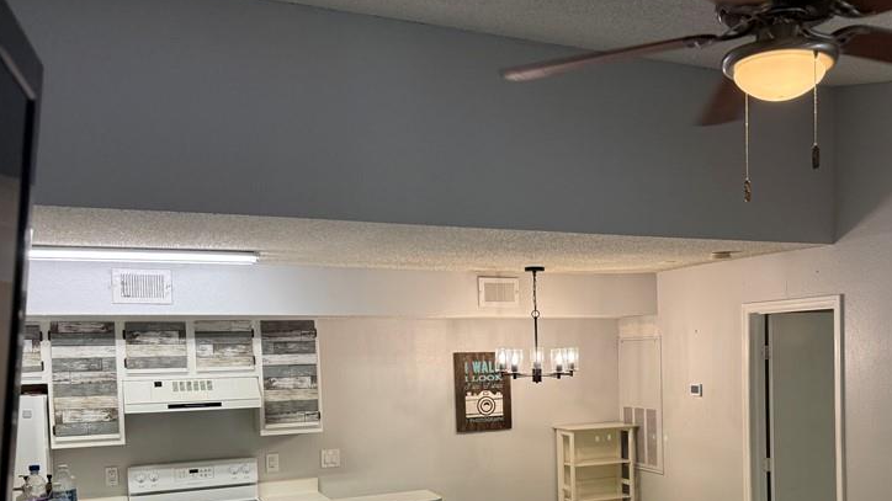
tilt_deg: -3.9
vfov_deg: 31.2
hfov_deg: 53.1
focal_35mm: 37
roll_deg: +0.8
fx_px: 875
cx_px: 584
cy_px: 399
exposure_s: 1/182
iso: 200
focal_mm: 6.76
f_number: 1.78
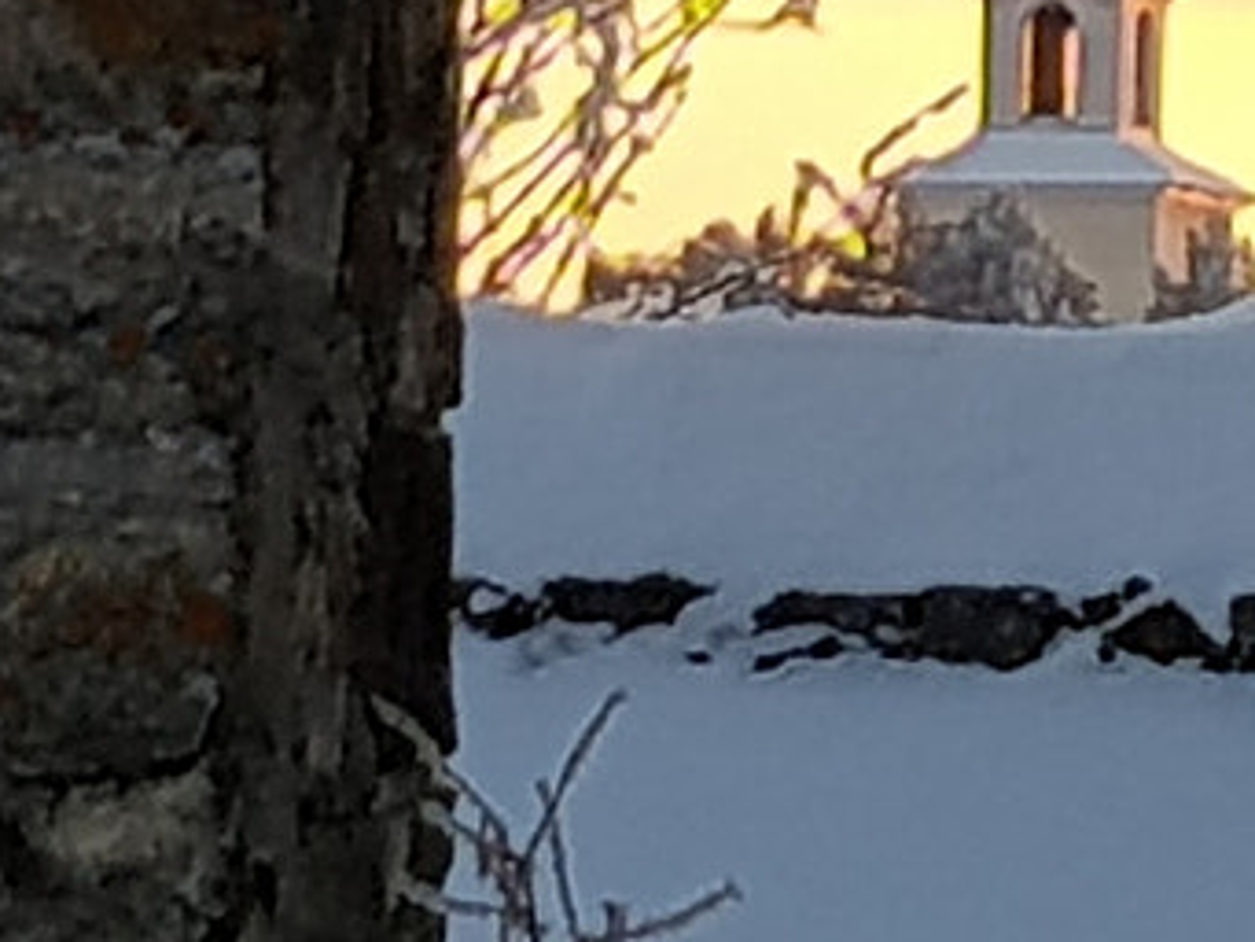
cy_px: -199
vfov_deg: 11.9
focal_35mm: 122
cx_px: 460
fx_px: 4425
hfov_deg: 16.1
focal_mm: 4.2
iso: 40
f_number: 1.7
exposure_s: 1/316
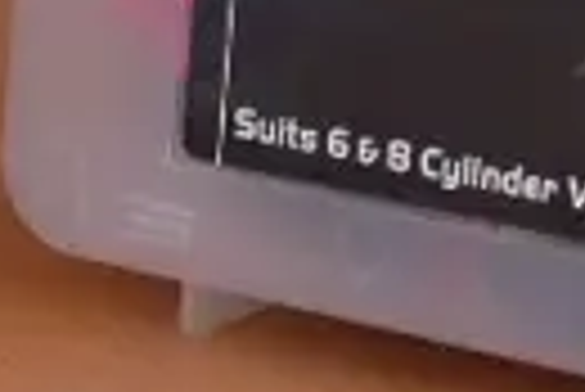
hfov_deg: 6.2
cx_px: -328
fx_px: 5320
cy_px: 1705
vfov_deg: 3.9
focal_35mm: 327
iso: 3200
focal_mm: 20
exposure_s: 1/40
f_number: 5.6
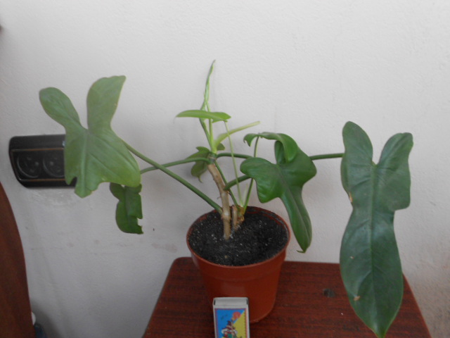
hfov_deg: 61.7
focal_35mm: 29
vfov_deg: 48.2
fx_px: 377
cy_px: 169
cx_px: 225
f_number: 3.4
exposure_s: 1/30
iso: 125
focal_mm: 5.3
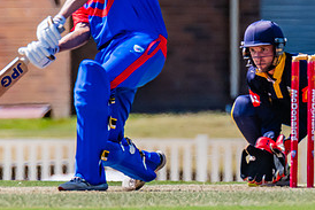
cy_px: 53
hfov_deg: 1.1
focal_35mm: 1885
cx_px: 170
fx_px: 16502
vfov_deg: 0.7
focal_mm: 600
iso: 640
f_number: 7.1
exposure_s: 1/2000
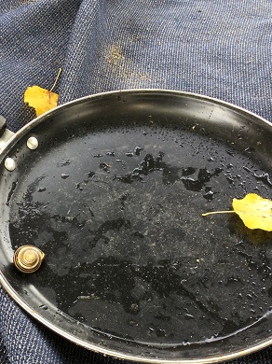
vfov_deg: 36.0
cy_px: 224
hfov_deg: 27.0
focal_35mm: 53
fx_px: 556
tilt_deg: -47.6
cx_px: 56
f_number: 2.4
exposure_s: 1/60
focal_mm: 3.3
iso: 25
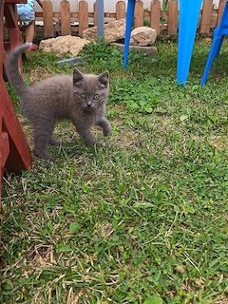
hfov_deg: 46.7
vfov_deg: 59.9
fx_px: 263
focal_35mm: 30
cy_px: 143
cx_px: 100
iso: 326
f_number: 1.75
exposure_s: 1/625
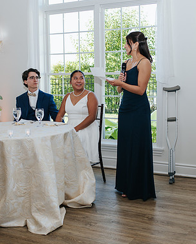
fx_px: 398
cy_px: 131
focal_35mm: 55
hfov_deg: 27.6
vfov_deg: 34.1
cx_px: 83
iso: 220
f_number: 3.2
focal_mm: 35
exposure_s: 1/200
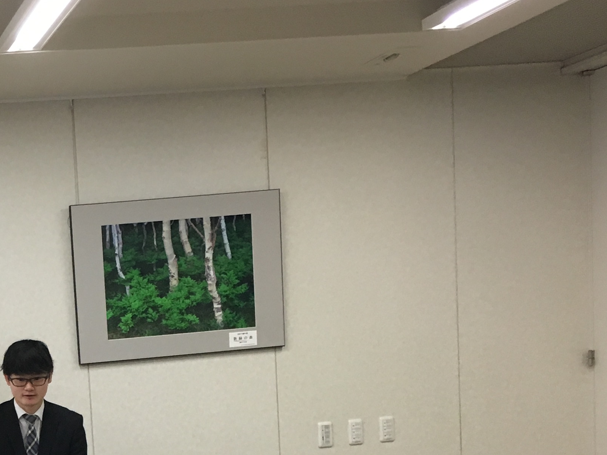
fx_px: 1280
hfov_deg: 24.9
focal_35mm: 73
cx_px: -56
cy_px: 507
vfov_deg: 19.3
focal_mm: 4.15
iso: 40
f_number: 2.2
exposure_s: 1/30
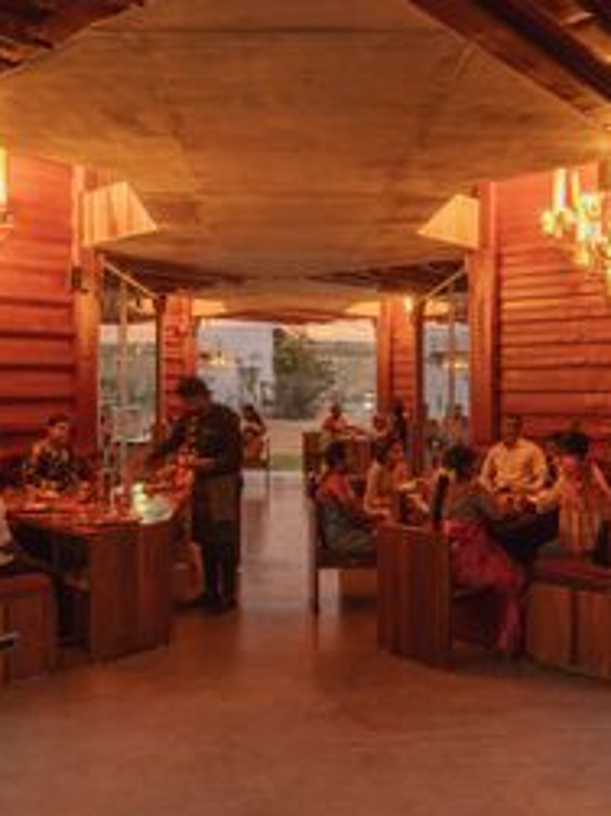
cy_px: 398
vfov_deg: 55.6
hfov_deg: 43.1
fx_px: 774
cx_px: 286
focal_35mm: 33
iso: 800
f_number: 7.1
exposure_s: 1/3
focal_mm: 19.5
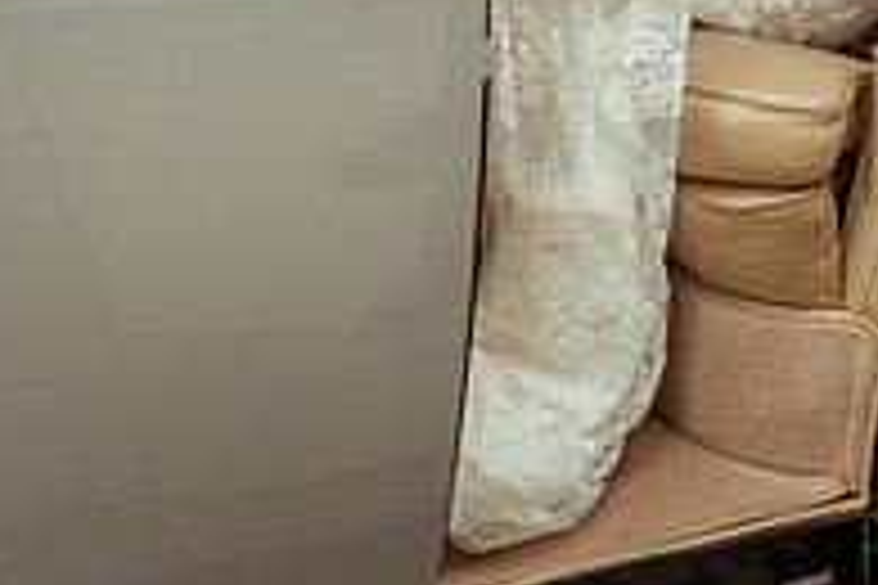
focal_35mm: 149
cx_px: 964
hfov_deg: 13.5
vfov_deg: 9.0
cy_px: -270
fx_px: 3634
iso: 500
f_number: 4
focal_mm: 50
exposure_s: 1/1000
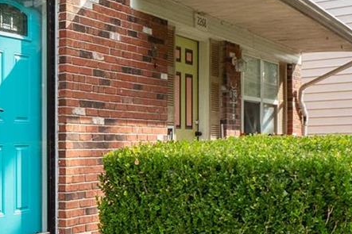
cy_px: 175
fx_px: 635
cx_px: -56
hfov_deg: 27.7
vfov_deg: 20.7
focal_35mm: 65
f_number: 8
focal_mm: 9
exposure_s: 1/125
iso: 400
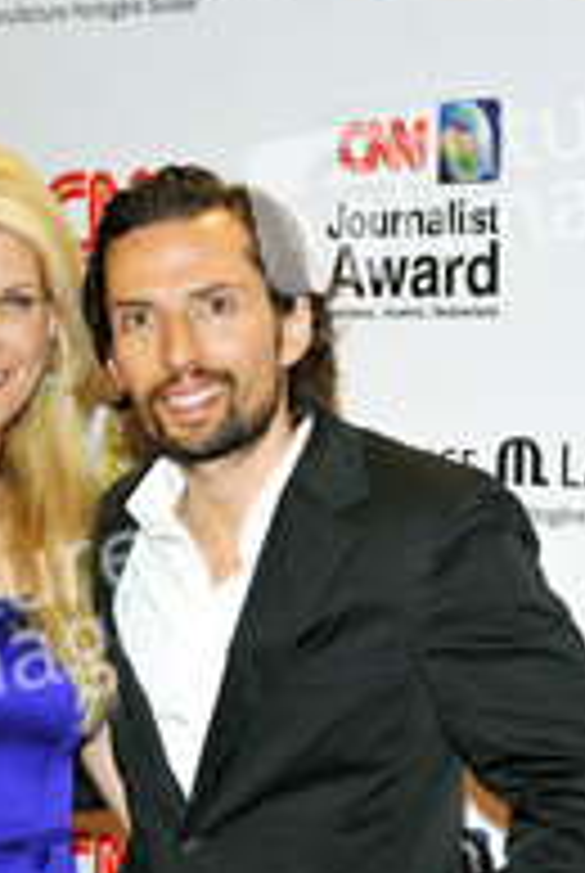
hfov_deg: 10.2
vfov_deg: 15.0
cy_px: 864
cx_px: 70
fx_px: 3254
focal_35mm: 134
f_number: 6.3
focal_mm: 65
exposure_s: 1/320
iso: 800
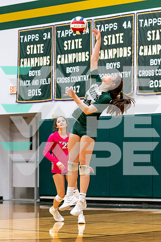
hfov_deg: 10.2
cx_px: 77
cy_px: 116
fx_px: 906
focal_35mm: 135
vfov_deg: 15.2
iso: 3200
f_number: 2.8
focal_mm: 70
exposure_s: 1/1250
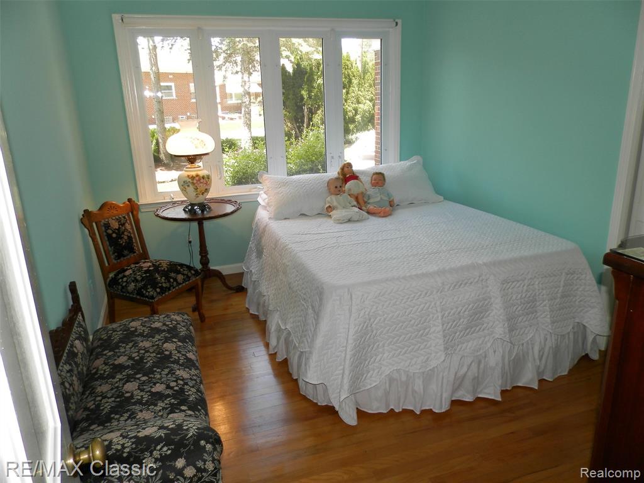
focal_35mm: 25
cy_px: 242
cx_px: 322
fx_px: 465
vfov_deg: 54.9
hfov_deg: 69.4
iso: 80
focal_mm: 4.5
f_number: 3.1
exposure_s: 1/40
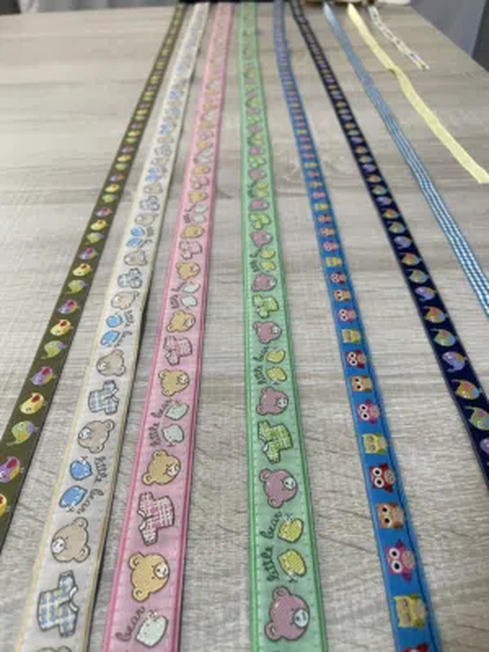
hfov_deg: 54.9
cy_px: 326
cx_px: 244
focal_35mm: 25
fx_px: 471
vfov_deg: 69.4
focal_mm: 5.1
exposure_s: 1/50
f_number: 1.6
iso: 80
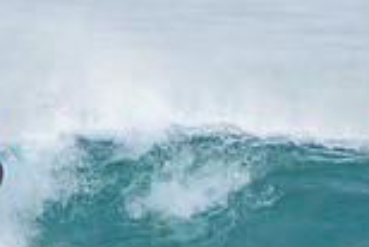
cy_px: 258
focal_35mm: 2065
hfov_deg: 1.0
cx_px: 101
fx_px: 21186
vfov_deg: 0.7
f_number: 5.6
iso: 500
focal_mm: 400
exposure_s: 1/1250
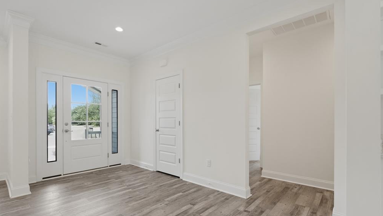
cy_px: 124
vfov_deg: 63.6
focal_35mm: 17
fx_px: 173
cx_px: 192
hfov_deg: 95.9
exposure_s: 1/6
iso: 64
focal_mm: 16
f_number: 6.3
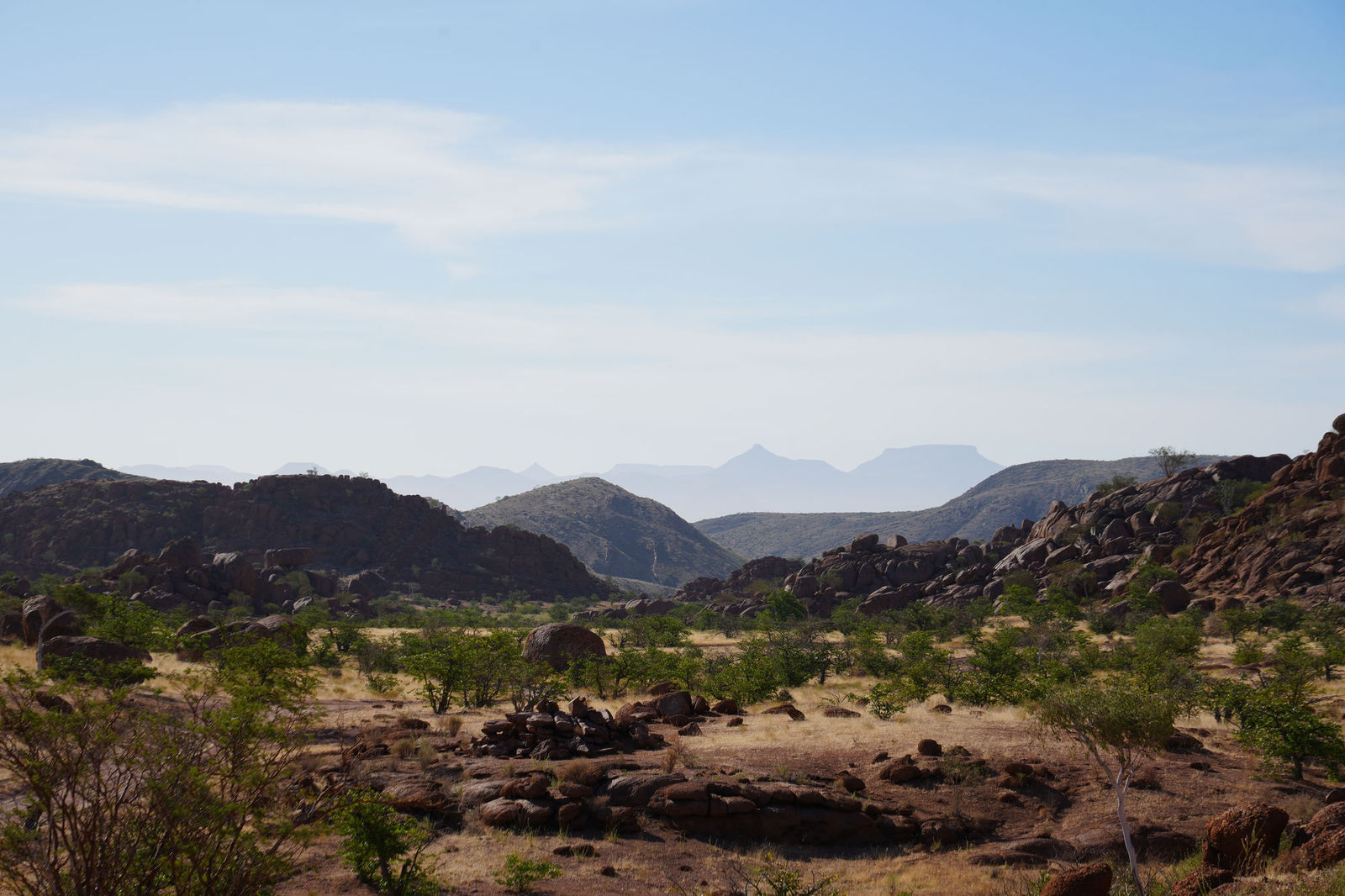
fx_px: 3922
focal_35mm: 105
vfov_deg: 13.0
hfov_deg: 19.5
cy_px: 448
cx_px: 672
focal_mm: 105
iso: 100
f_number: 10
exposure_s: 1/320
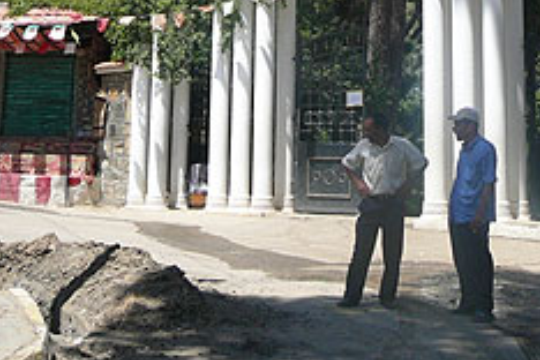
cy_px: -21
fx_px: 1050
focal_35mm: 70
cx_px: 404
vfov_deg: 18.8
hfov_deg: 28.4
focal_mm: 5.2
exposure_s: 1/800
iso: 80
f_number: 2.8
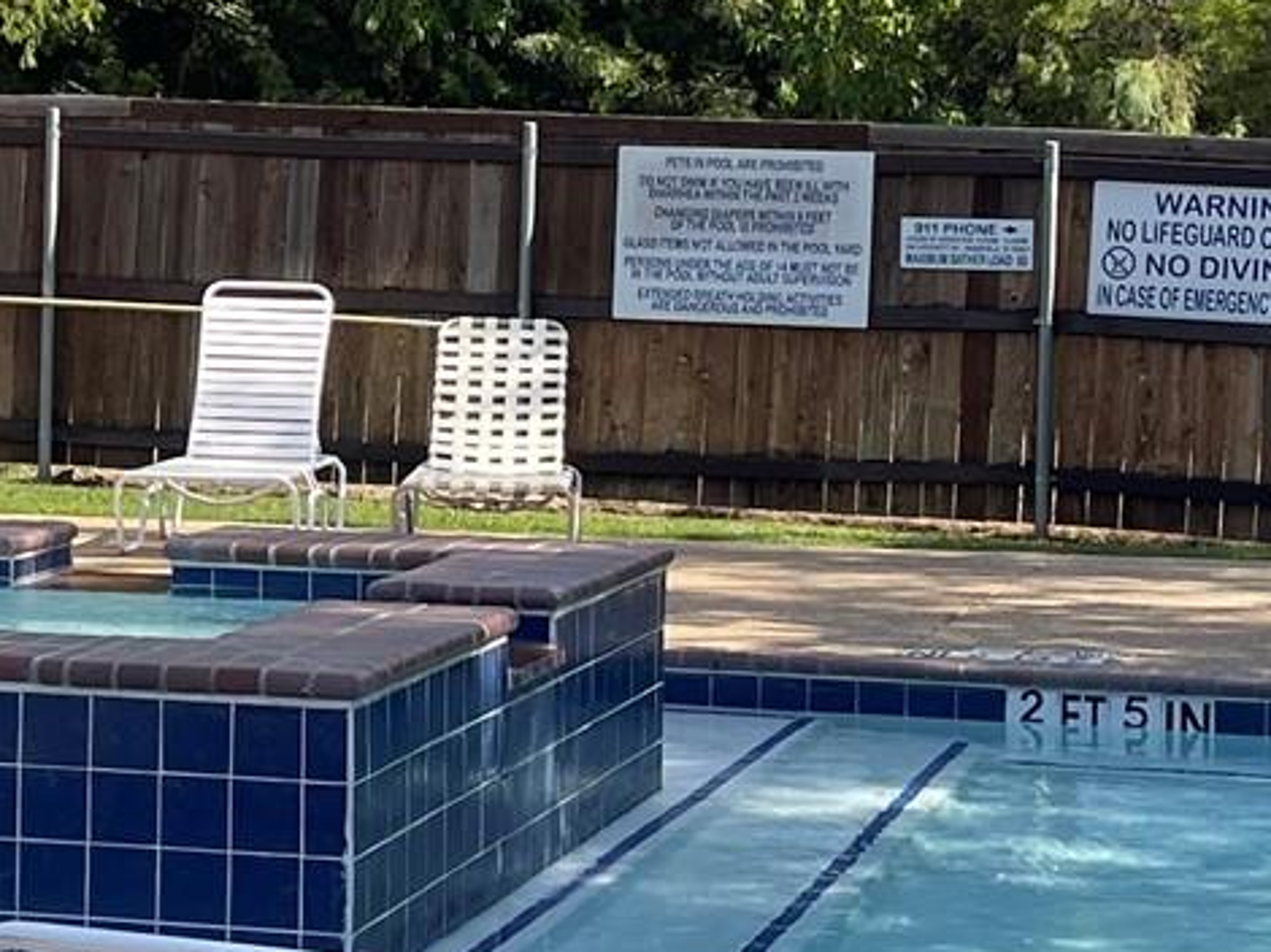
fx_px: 4000
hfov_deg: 18.0
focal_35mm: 109
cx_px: 427
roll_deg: -0.9
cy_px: 333
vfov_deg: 13.6
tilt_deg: -4.5
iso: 32
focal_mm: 5.1
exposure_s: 1/1618
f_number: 1.6
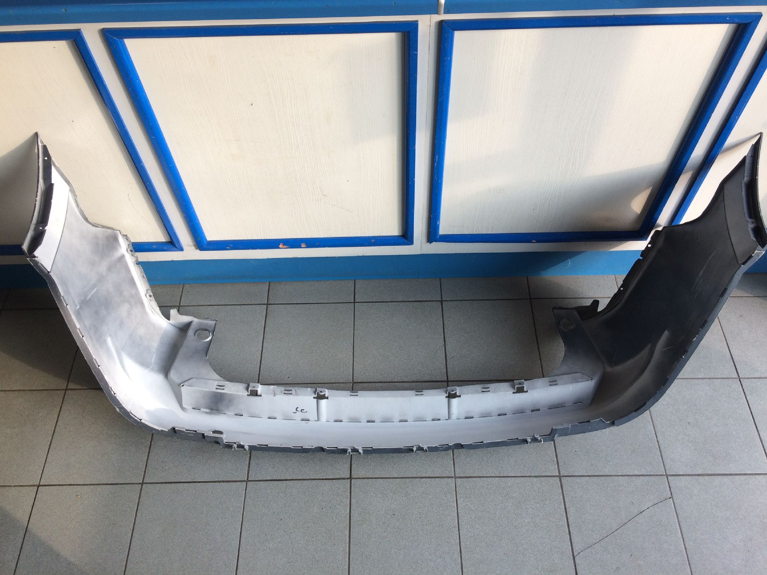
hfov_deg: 61.7
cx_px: 384
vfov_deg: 48.2
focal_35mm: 29
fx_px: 643
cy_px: 288
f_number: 2.2
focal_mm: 4.15
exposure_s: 1/102
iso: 32
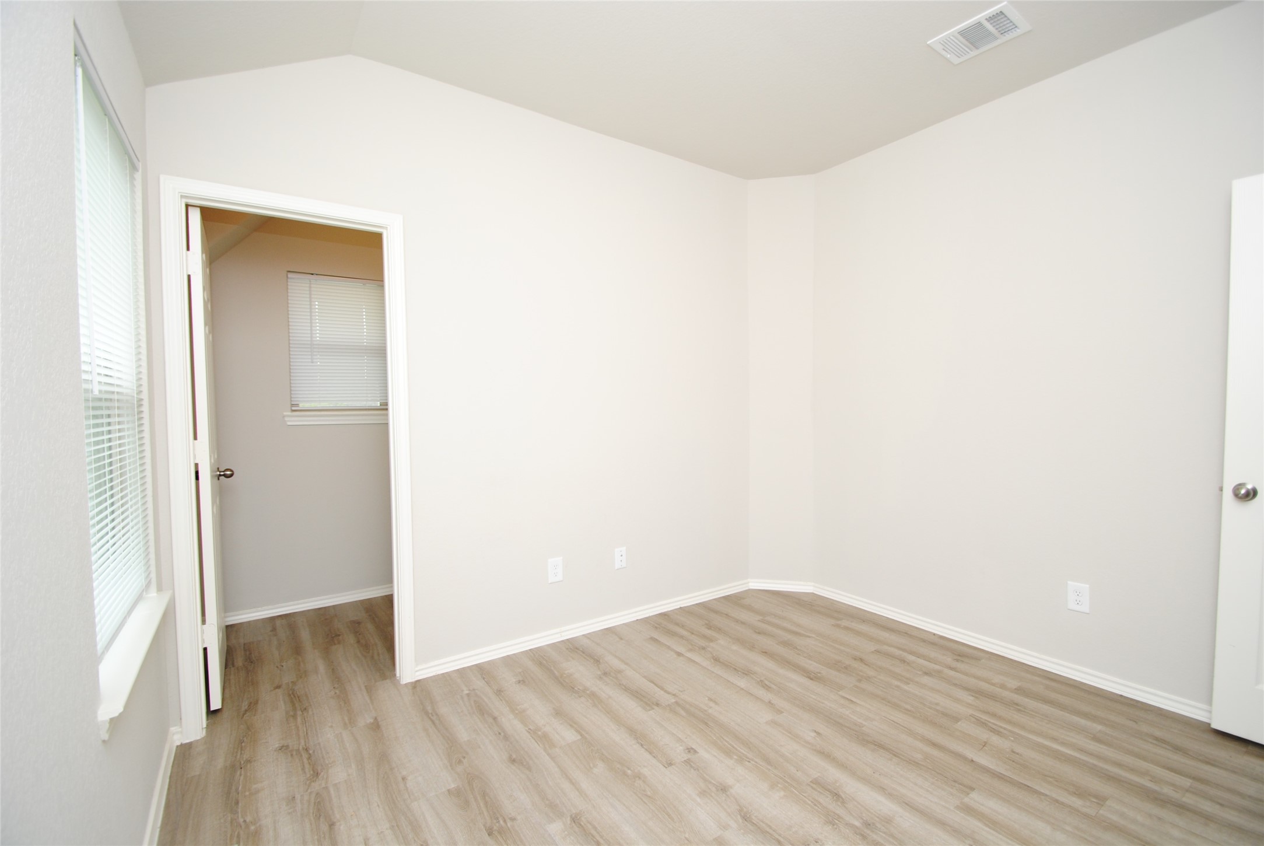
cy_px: 423
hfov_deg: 100.3
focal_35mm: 15
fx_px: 527
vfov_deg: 77.5
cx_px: 632
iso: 200
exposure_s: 1/60
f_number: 4
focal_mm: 10
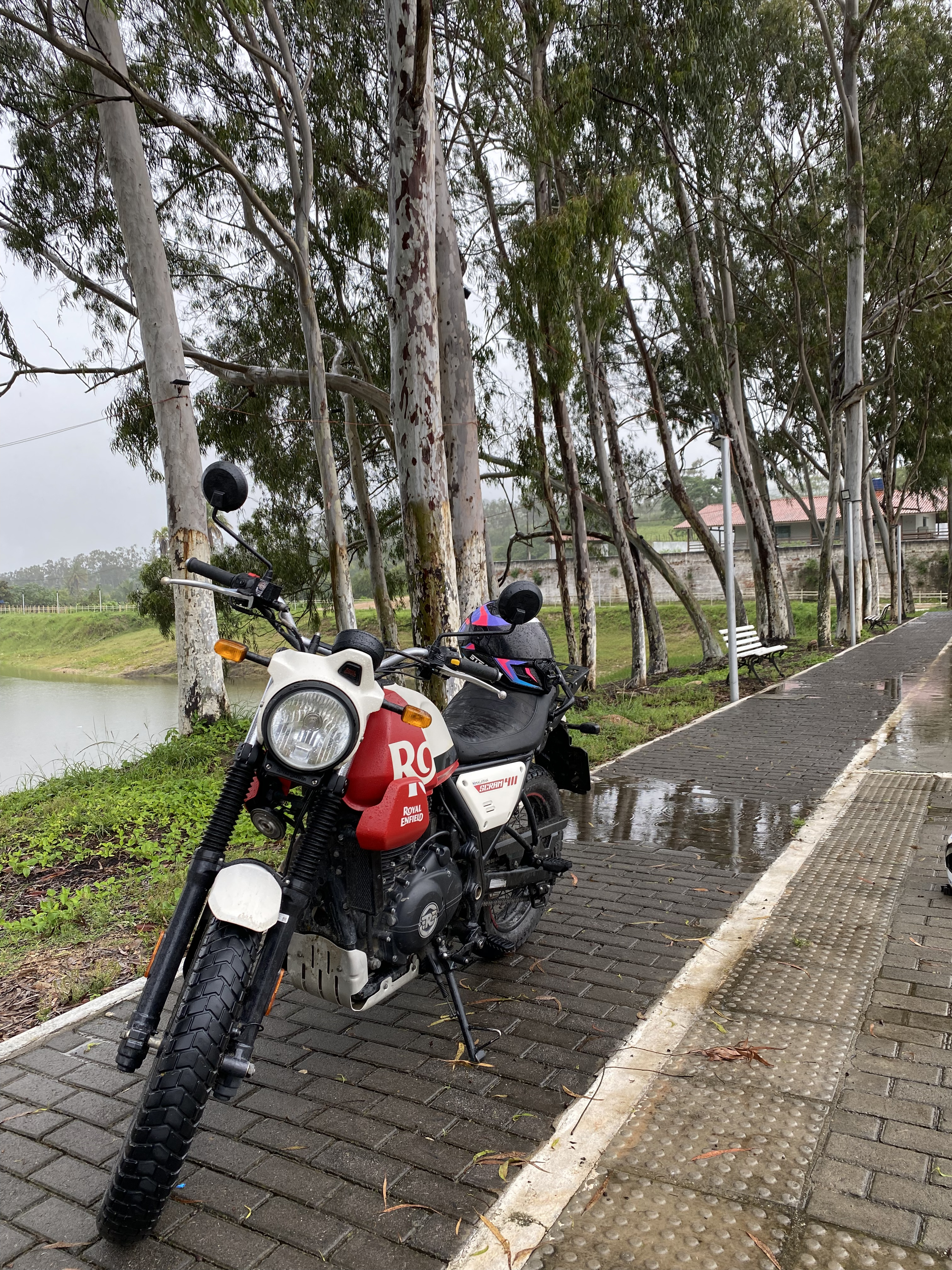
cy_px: 635
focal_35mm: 26
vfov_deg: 67.3
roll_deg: +0.8
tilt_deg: -2.3
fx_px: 953
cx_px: 476
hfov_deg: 53.1
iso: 32
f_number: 1.8
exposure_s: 1/216
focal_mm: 4.25
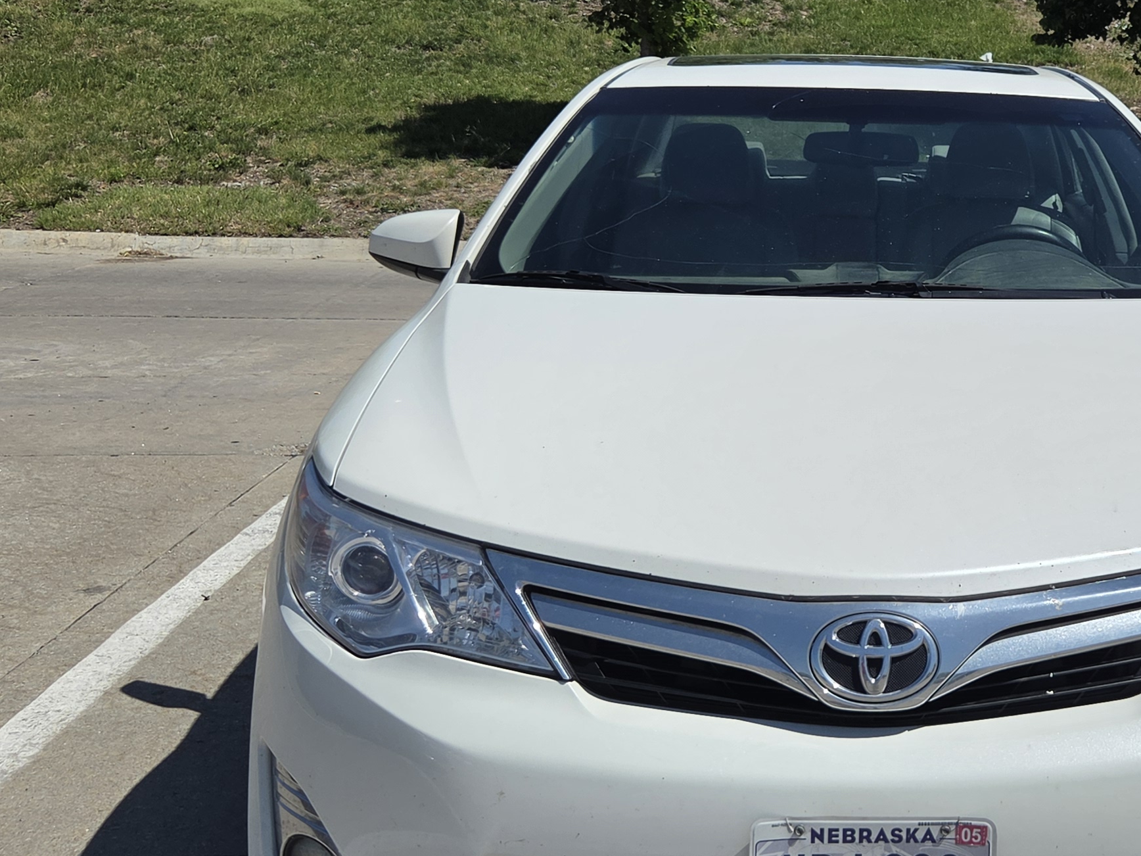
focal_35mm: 53
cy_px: 354
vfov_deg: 27.5
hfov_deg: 34.7
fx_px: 1747
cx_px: 956
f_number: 1.8
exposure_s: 1/7887
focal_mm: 5.4
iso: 64
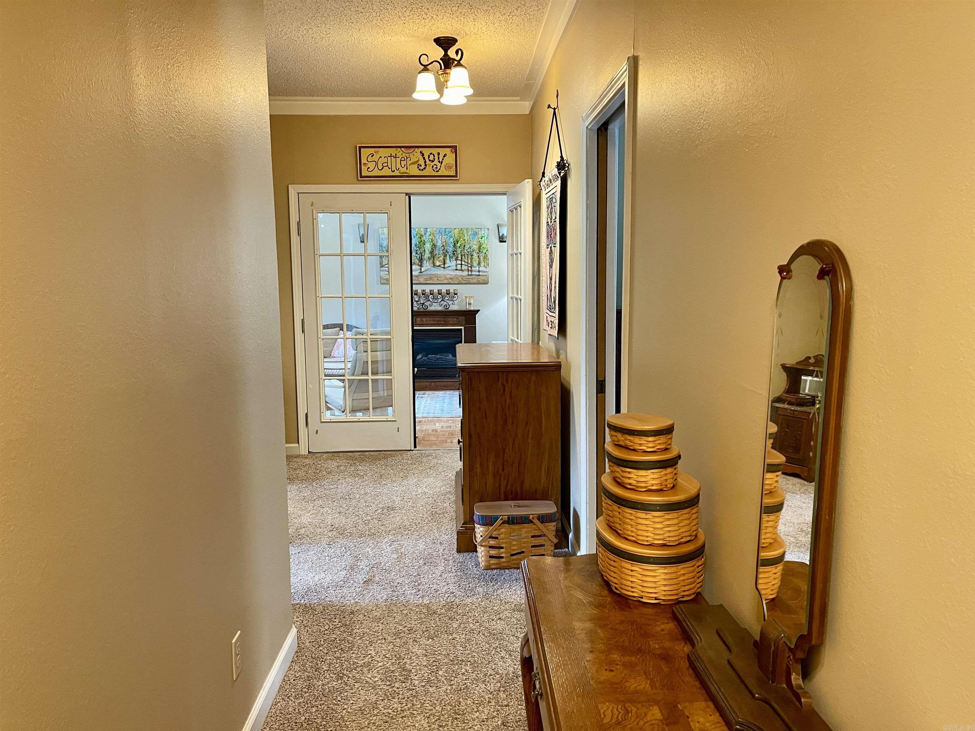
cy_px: 366
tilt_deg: -7.1
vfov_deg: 54.9
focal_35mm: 25
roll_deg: +1.5
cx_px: 488
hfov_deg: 69.4
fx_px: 704
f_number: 1.6
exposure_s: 1/60
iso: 400
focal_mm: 5.1
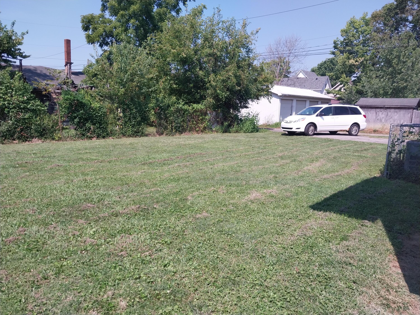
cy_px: 158
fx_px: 315
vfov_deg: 53.1
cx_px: 210
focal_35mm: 26
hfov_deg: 67.3
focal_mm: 4
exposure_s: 1/560
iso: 20
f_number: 1.8
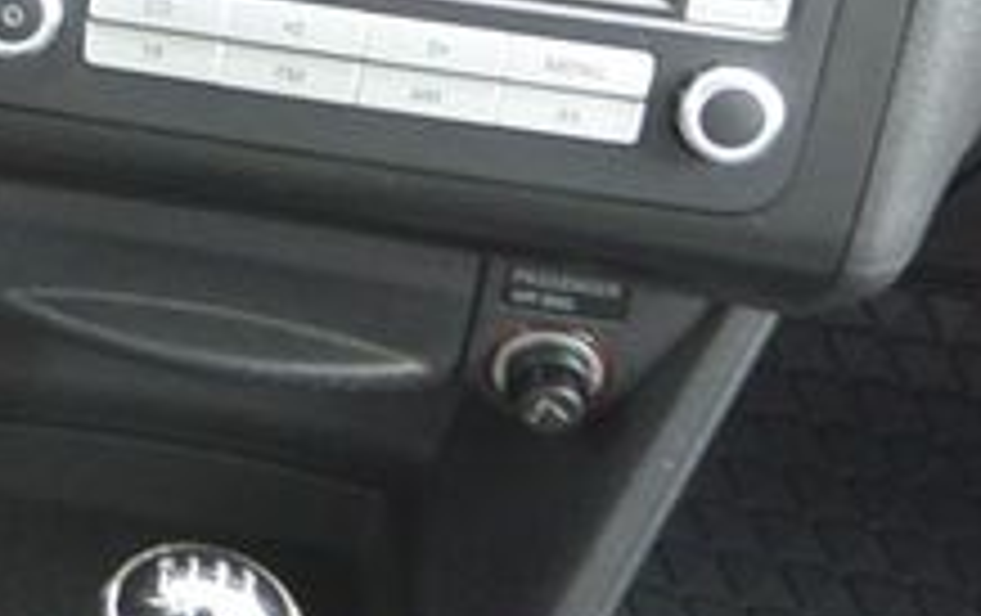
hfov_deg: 14.2
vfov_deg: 10.1
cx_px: -801
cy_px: -16
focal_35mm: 129
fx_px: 3454
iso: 800
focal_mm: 10
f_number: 3.5
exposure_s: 1/50
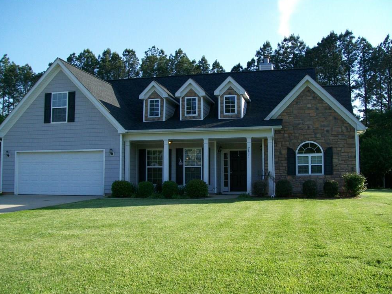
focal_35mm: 37
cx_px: 193
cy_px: 149
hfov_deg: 50.1
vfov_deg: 38.7
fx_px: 419
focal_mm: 6
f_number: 2.7
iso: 64
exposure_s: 1/500
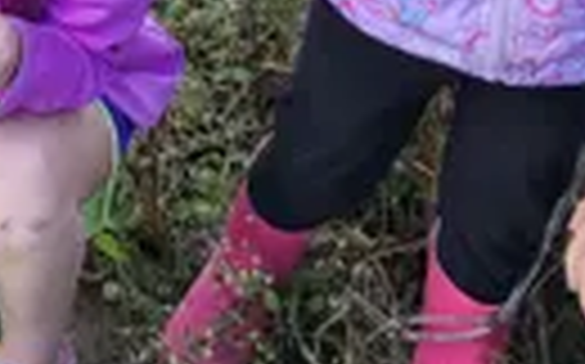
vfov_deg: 15.0
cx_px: -104
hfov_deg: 22.6
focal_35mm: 85
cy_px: -27
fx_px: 1354
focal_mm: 5.4
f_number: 1.8
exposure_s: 1/309
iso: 40
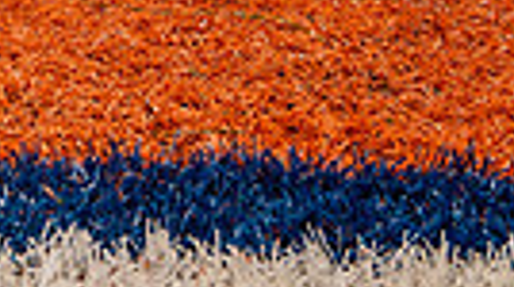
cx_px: 31
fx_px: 1389
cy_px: -524
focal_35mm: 102
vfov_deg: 9.6
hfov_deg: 20.5
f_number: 8
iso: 100
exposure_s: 1/320
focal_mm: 29
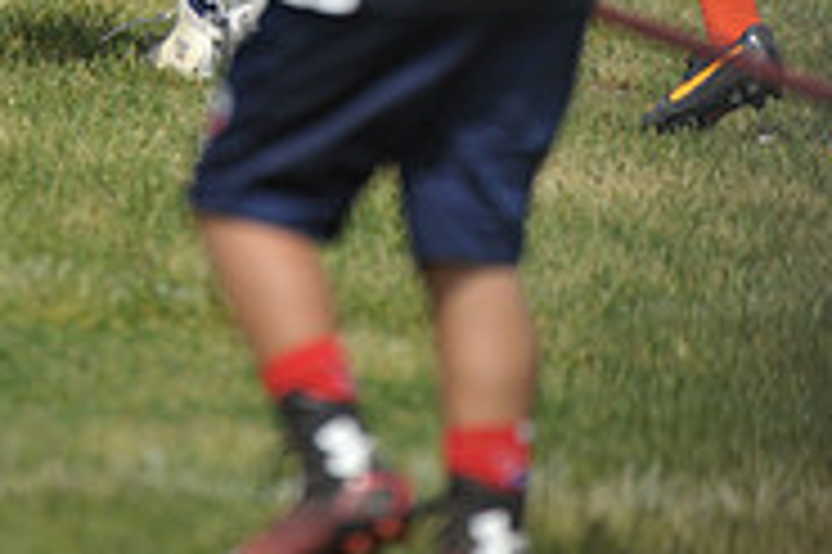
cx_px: 144
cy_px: -441
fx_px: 26092
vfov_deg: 1.2
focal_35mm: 1130
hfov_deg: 1.8
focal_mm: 360
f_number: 4
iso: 640
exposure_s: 1/4000
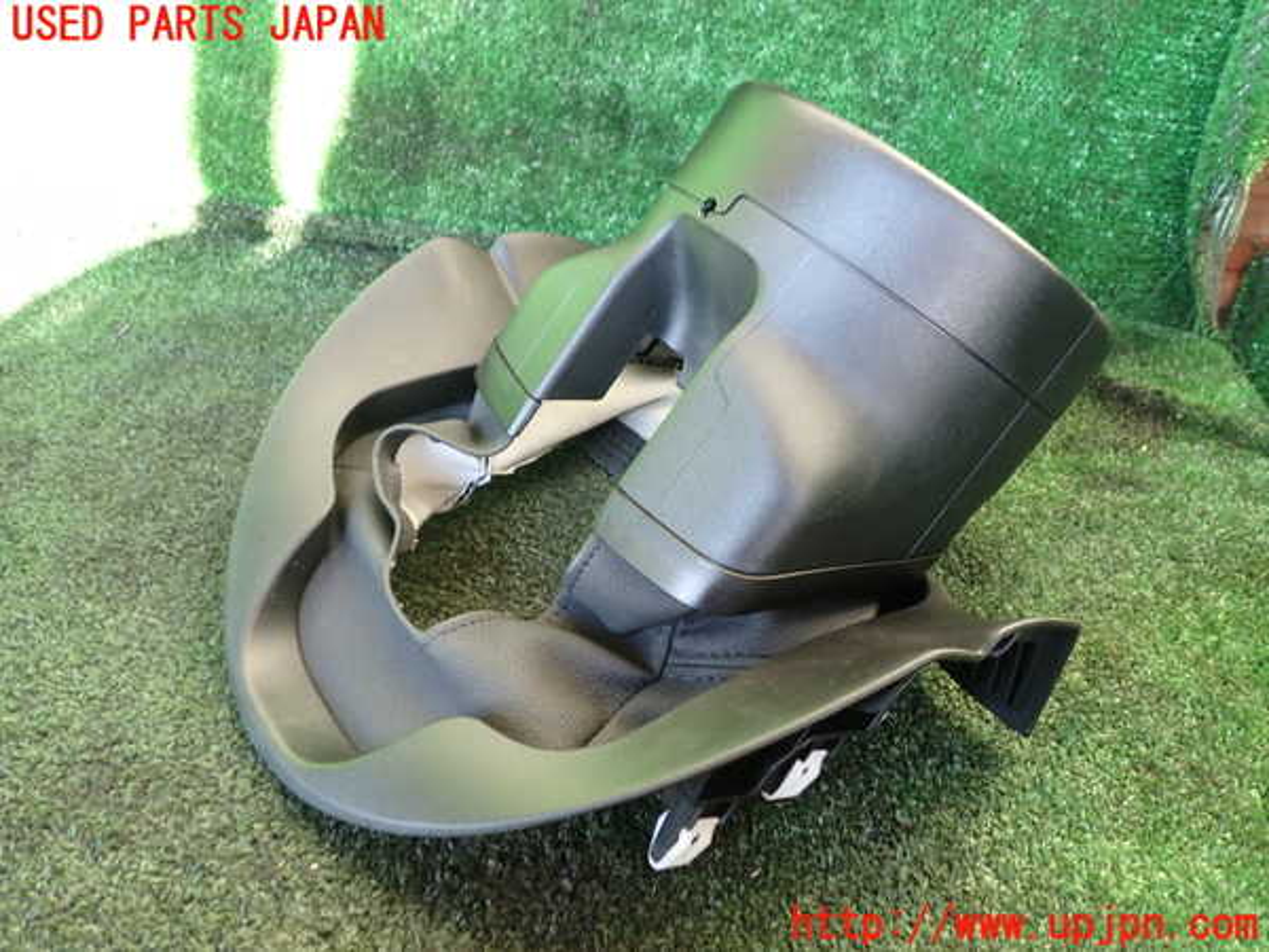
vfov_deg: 46.8
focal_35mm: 30
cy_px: 476
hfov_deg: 60.0
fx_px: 1100
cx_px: 634
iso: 200
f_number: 2.3
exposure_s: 1/50
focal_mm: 5.4
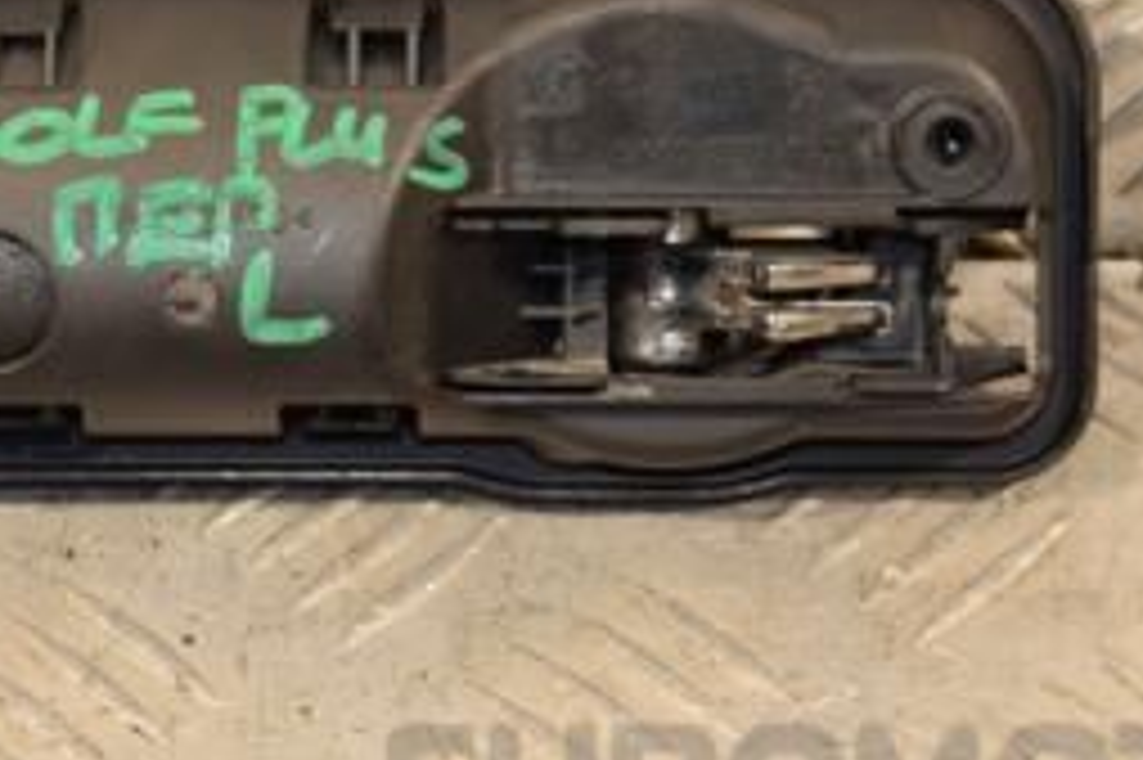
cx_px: 302
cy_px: 193
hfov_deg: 8.3
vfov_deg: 5.5
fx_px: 7869
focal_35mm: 248
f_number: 5.3
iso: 800
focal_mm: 70
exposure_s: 1/125
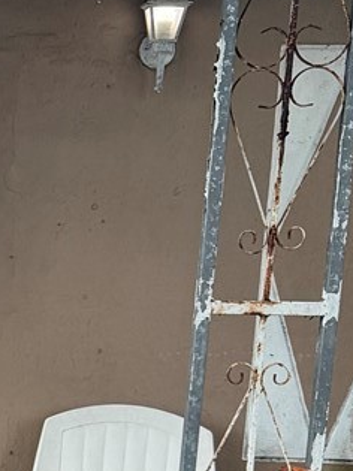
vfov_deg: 15.6
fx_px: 1660
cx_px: -458
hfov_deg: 10.6
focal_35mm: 122
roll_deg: -1.8
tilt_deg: -9.8
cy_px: 564
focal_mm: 6.76
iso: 100
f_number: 1.78
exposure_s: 1/805
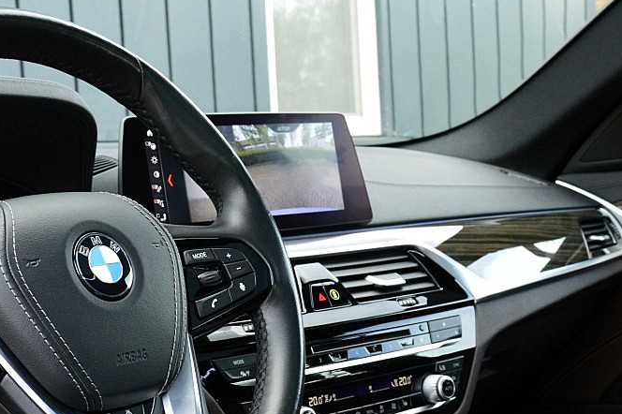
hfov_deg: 30.1
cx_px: 173
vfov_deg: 20.4
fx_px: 1140
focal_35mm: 66
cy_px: 318
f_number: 8
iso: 800
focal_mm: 18
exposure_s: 1/60
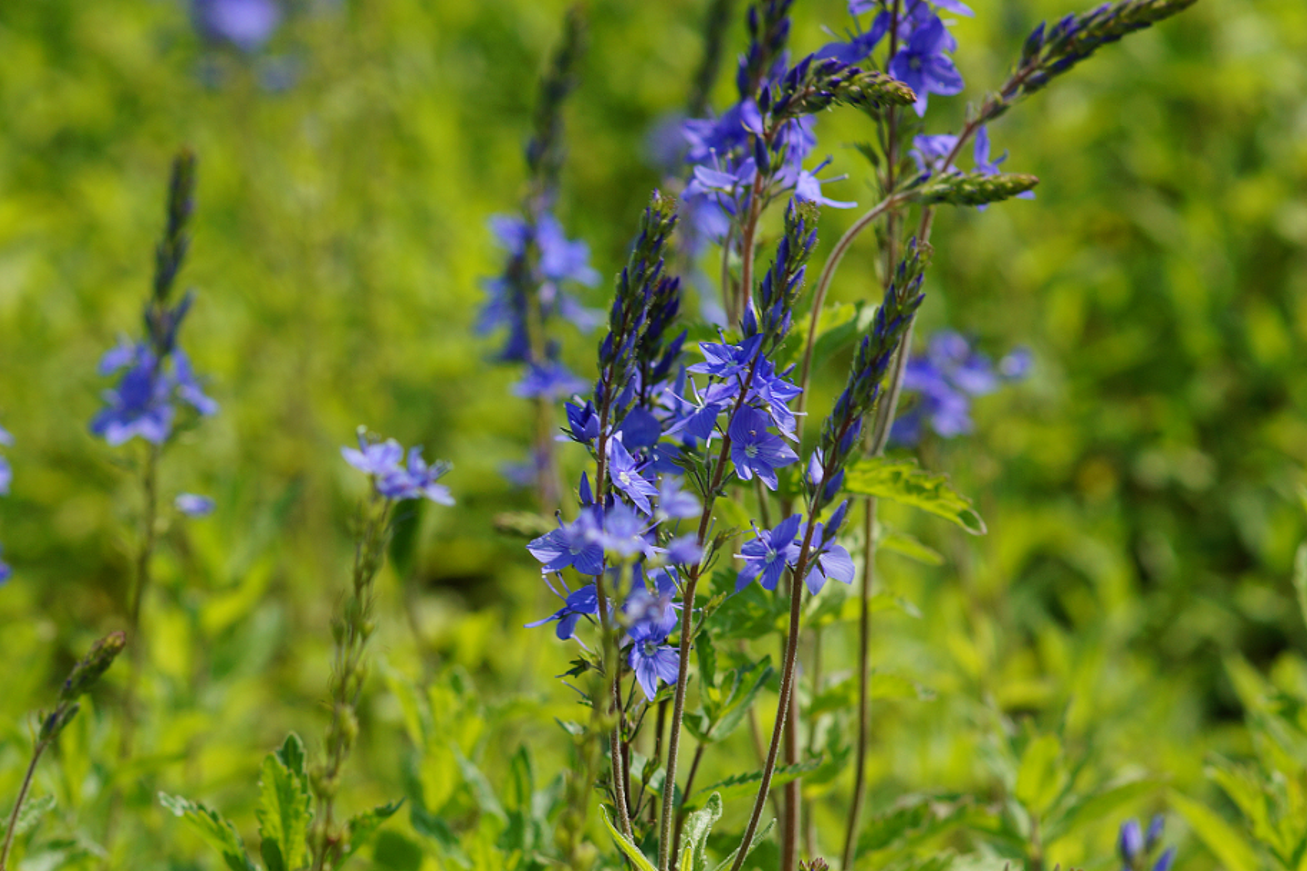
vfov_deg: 7.0
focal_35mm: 197
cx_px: 521
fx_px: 7150
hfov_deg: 10.4
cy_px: 451
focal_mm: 100
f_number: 6.3
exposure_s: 1/250
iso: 100
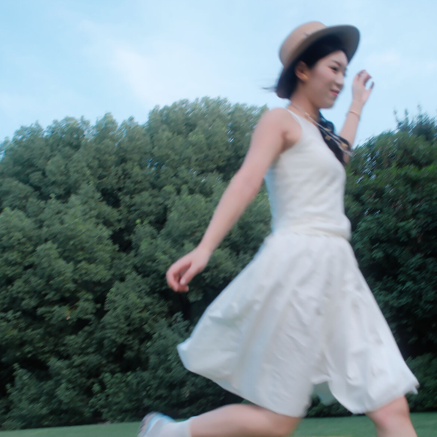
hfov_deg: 39.2
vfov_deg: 38.9
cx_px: 215
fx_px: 614
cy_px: 280
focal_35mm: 43
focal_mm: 21.7
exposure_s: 1/100
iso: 400
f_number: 4
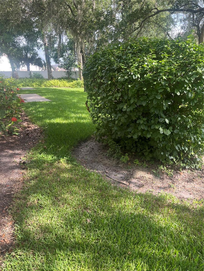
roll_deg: +0.7
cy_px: 136
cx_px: 102
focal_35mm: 26
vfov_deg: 67.3
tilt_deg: -16.9
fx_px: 204
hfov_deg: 53.1
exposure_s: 1/330
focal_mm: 5.1
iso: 50
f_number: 1.6
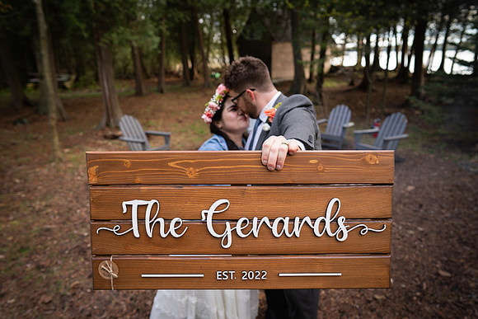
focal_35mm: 24
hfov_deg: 73.7
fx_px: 319
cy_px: 160
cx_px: 239
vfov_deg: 53.2
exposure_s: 1/250
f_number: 2.8
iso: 400
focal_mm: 24
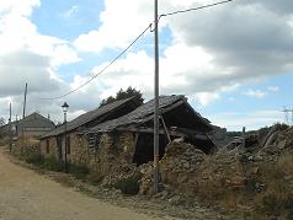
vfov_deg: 30.5
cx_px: 108
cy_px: 161
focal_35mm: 47
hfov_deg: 40.1
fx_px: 398
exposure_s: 1/800
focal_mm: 6
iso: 100
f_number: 3.5
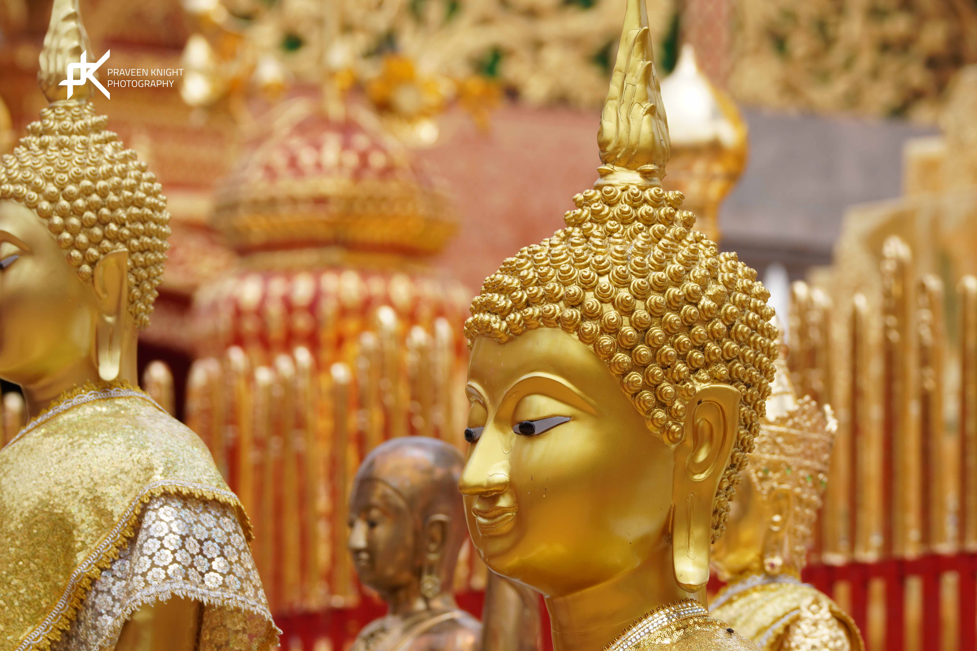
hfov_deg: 4.6
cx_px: 488
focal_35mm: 450
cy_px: 326
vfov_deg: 3.1
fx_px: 12212
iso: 2500
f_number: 6.3
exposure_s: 1/500
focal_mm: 300
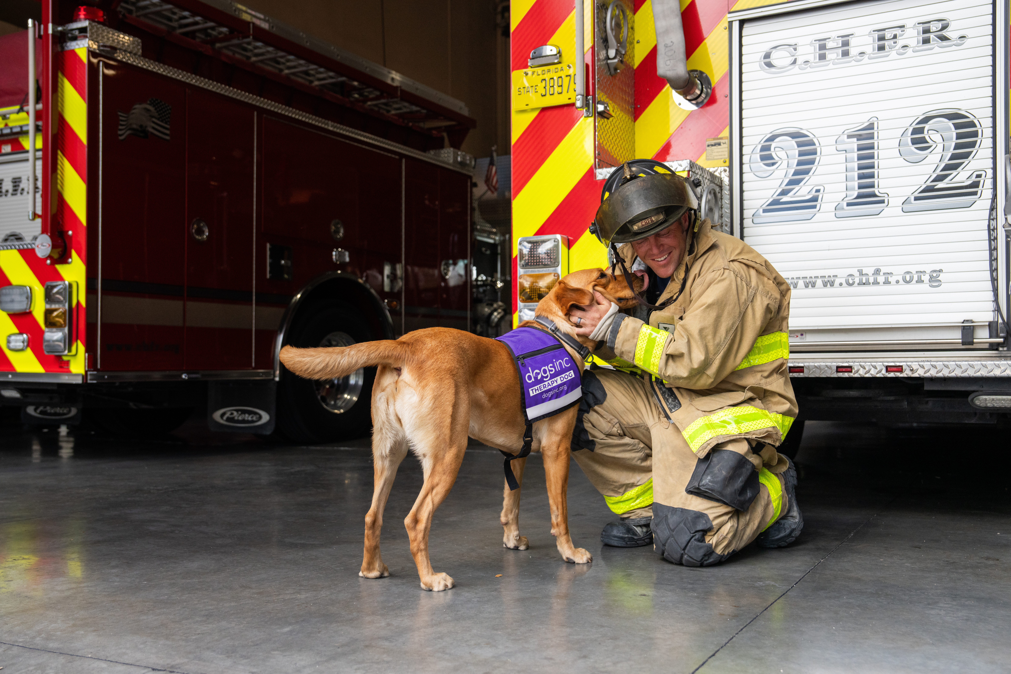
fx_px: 983
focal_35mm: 35
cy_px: 337
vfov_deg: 37.9
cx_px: 506
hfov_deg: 54.4
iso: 1250
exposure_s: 1/1000
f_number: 4
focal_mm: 35
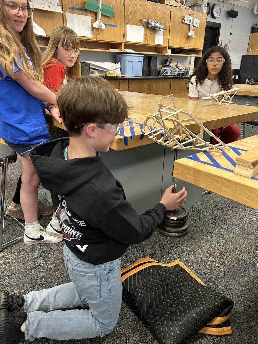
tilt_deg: -23.3
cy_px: 172
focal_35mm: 26
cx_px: 129
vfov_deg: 67.3
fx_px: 258
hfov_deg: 53.1
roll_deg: -1.2
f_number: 1.5
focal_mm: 5.7
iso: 160
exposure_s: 1/60
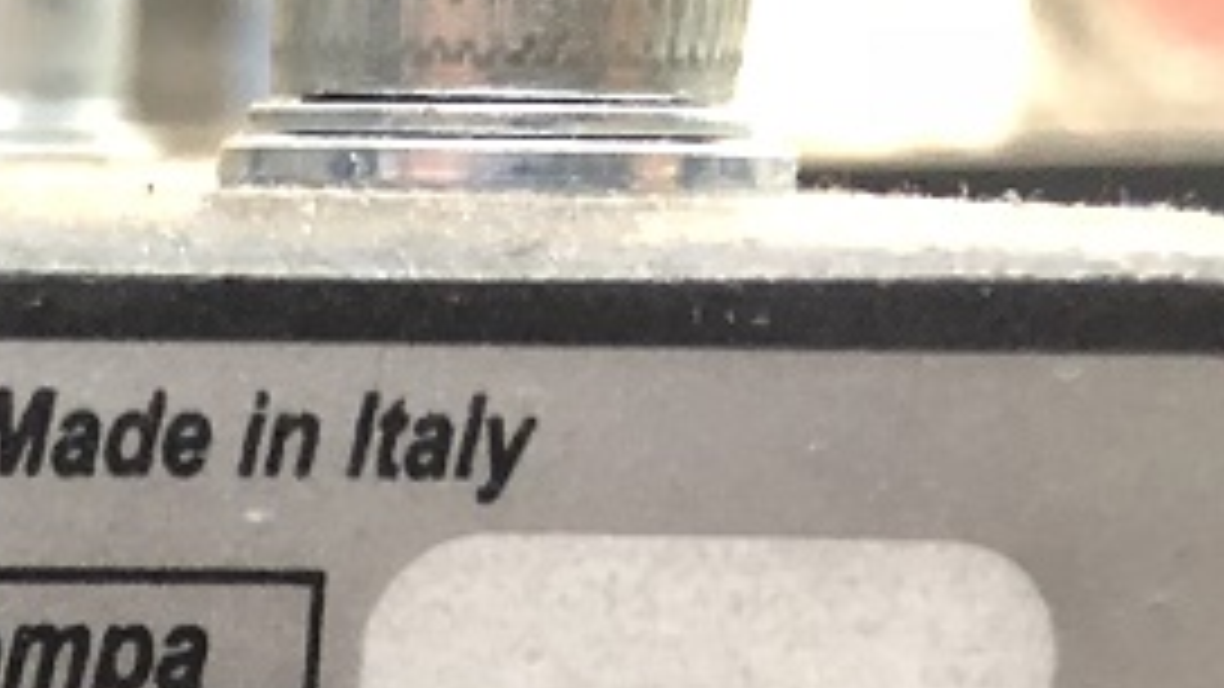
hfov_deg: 18.3
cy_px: 1032
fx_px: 3278
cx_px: -706
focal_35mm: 101
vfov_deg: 11.5
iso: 100
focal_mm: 4
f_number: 1.8
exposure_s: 1/6
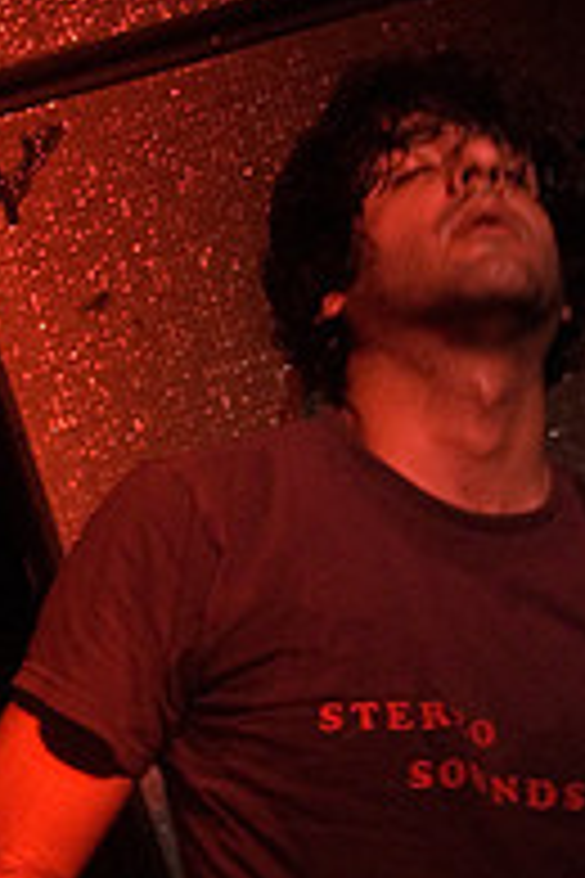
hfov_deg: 11.3
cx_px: 515
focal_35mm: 121
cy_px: 779
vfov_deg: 16.7
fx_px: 2953
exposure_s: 1/15
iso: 1600
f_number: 2.8
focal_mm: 35
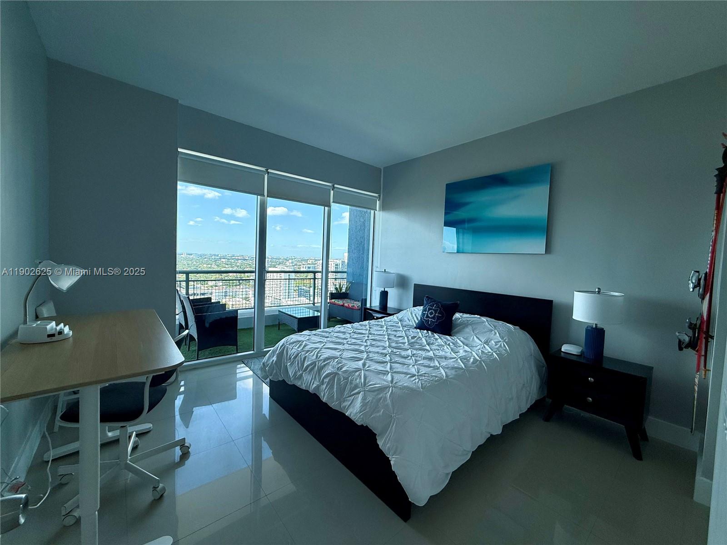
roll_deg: -1.7
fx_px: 294
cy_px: 272
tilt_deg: -2.0
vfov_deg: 85.7
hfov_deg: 102.1
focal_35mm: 14
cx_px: 364
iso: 64
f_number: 2.2
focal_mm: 2.22
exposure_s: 1/335
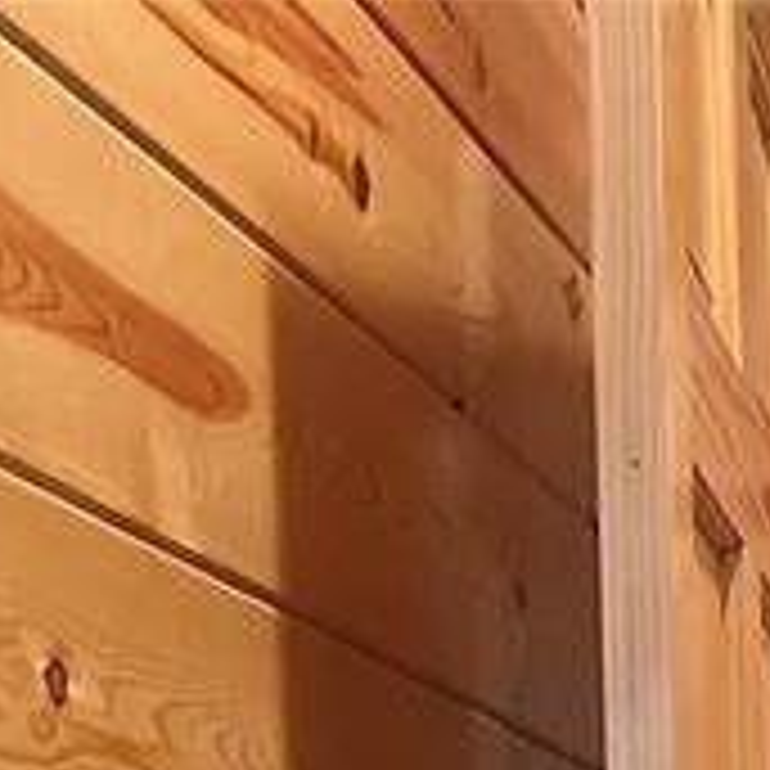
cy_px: 1725
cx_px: 1108
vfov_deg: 11.0
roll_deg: +2.2
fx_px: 3473
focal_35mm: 138
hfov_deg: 12.1
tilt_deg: -7.2
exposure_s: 1/60
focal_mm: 5.1
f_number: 1.6
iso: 400
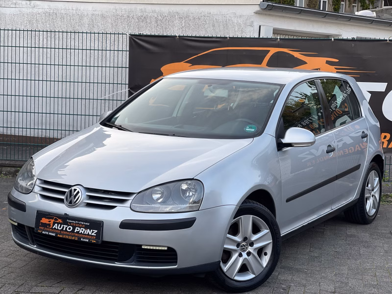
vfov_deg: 22.9
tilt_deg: -6.3
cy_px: 147
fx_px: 725
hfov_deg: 30.3
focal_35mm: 64
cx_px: 196
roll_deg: -3.0
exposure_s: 1/121
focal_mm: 7.5
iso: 25
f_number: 2.2
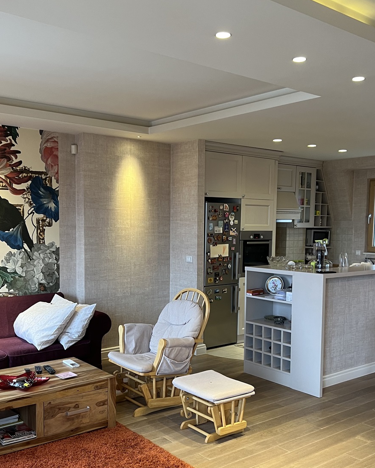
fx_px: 513
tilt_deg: -4.0
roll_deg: -1.2
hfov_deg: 40.1
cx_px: 193
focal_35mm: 37
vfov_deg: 48.9
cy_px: 265
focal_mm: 5.7
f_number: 1.5
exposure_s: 1/50
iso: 125
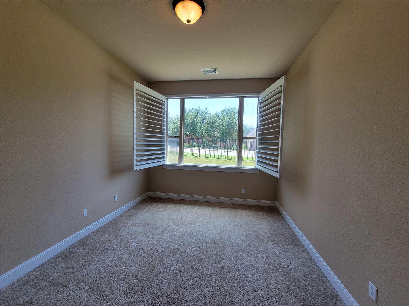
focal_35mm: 13
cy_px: 153
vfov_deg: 89.9
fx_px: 154
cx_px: 204
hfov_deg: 106.2
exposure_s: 1/120
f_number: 2.2
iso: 64
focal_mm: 2.2
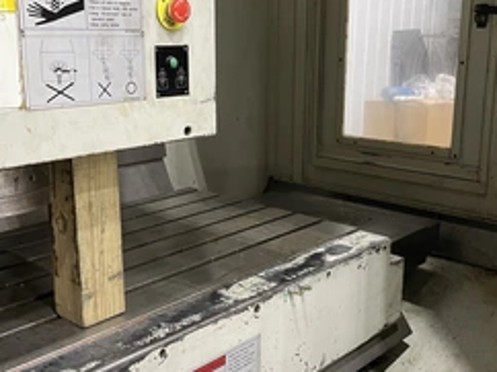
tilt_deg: -13.1
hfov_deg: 43.9
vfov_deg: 33.5
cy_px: 162
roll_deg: -0.5
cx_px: 238
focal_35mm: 43
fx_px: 617
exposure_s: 1/60
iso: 320
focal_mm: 4.2
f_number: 1.6
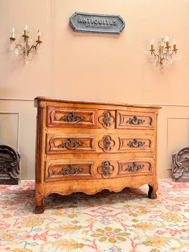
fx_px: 175
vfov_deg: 71.6
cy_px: 126
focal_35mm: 24
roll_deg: -1.2
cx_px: 94
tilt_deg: -0.4
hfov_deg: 56.8
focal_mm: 6.76
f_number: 1.78
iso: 100
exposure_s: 1/121
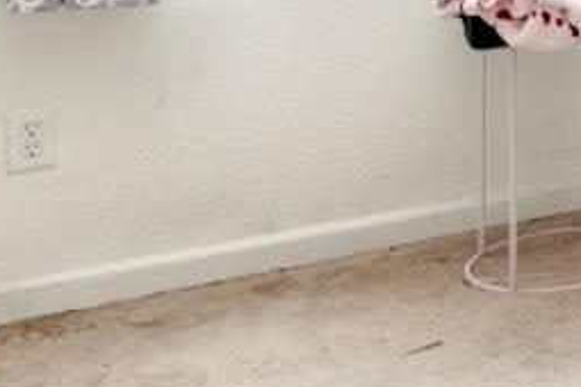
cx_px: 1205
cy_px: -302
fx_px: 1517
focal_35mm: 94
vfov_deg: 13.2
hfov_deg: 16.1
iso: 640
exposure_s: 1/6
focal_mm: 16
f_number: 7.1
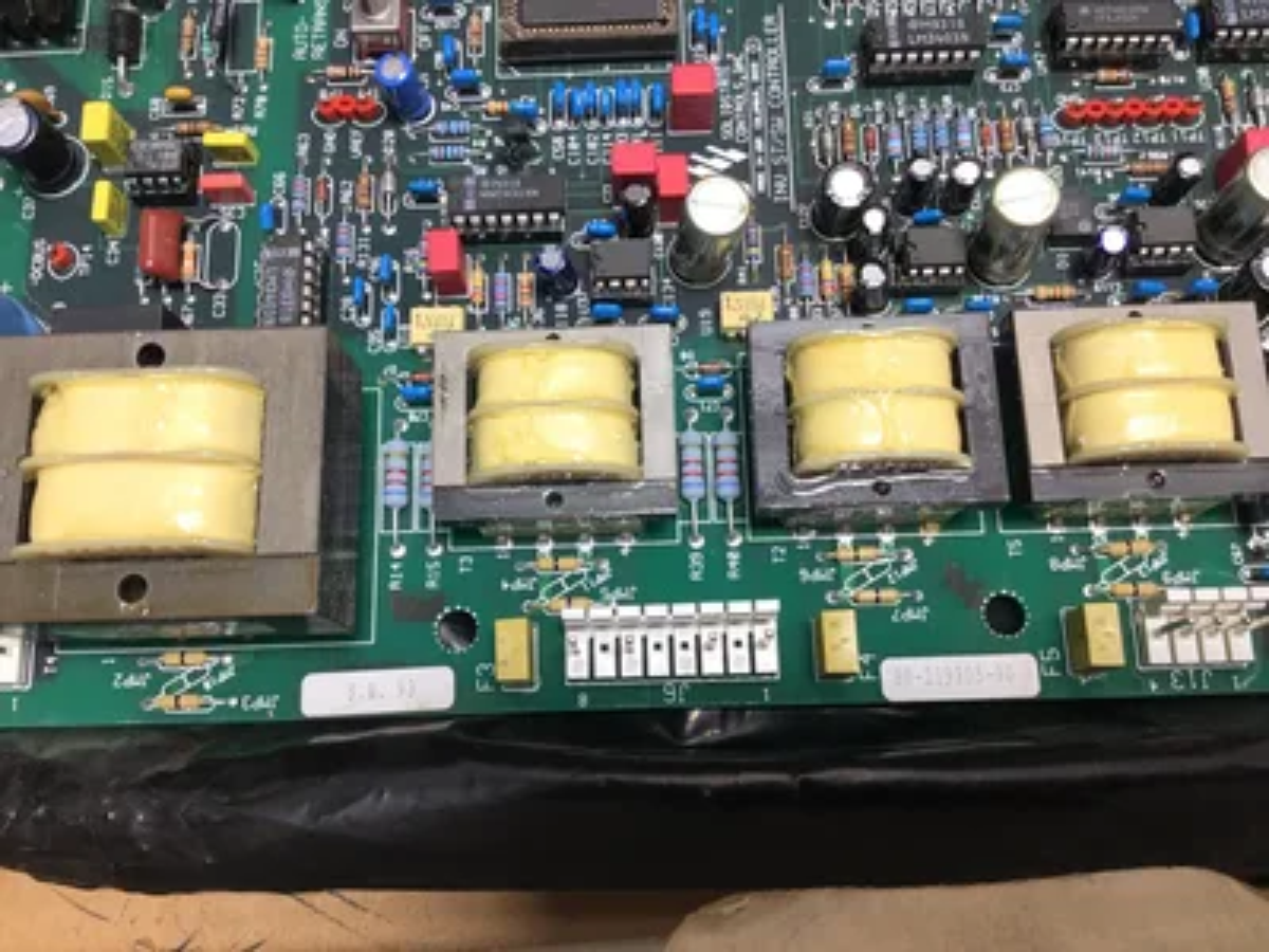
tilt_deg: -72.1
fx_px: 1136
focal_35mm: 31
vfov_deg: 45.4
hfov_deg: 58.4
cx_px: 634
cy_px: 476
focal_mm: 3.3
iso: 25
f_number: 2.4
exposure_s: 1/60
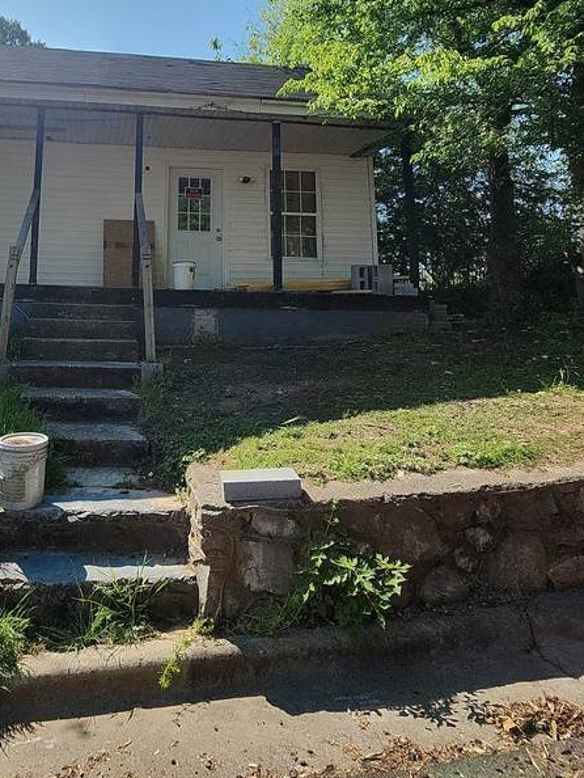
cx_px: 131
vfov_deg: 76.1
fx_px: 472
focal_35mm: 21
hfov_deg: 59.3
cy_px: 250
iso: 50
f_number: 2.2
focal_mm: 2.2
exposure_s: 1/1632
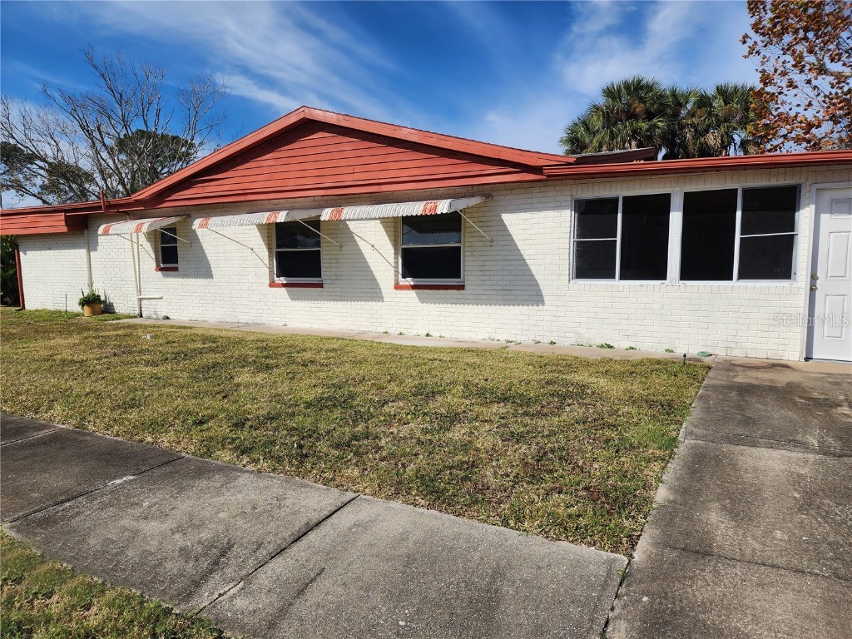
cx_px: 426
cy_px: 320
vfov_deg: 58.9
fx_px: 566
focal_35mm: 23
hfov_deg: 73.9
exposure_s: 1/1989
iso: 12
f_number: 1.8
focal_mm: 6.4
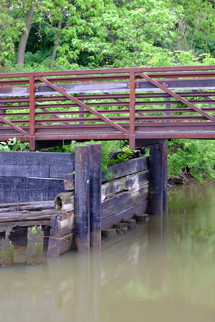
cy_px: 161
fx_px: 743
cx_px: 108
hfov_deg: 16.5
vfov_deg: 24.5
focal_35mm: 83
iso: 200
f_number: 8
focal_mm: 55
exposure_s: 1/4.5
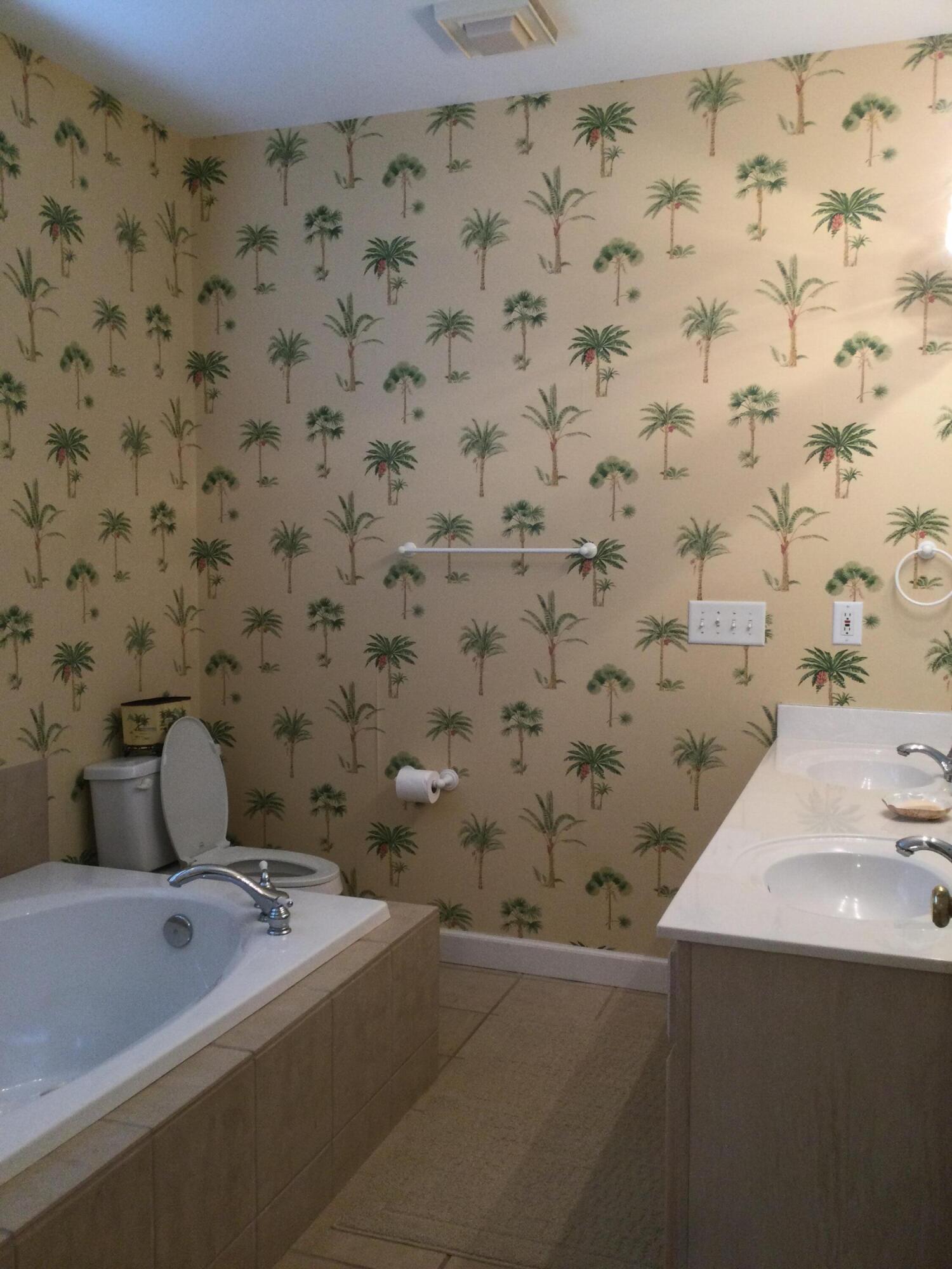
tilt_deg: -4.1
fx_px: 1137
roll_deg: +0.4
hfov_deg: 45.4
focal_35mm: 31
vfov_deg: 58.4
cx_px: 476
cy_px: 634
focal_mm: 3.3
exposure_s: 1/30
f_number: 2.4
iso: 64
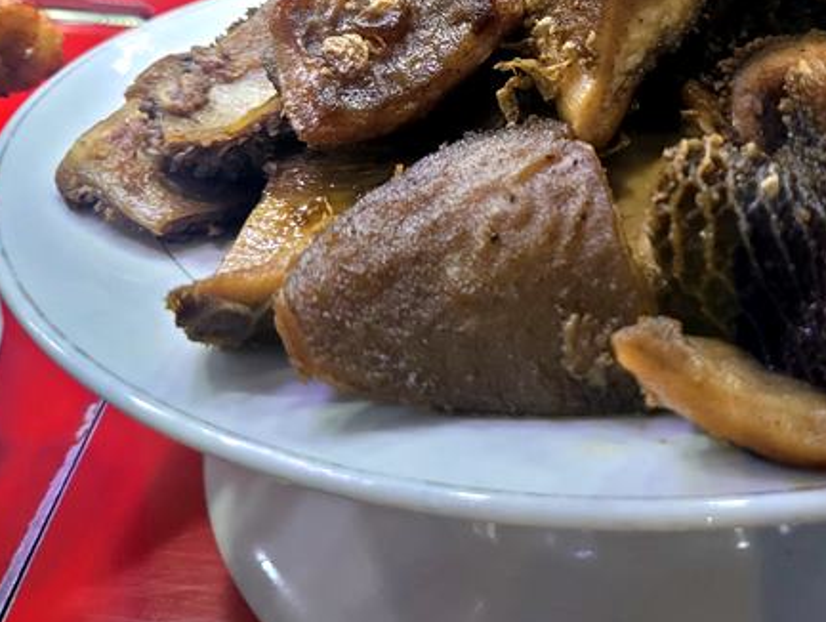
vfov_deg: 33.7
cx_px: 578
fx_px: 1004
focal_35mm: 42
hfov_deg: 43.8
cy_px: 155
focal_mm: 5
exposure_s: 1/50
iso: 250
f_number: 1.8
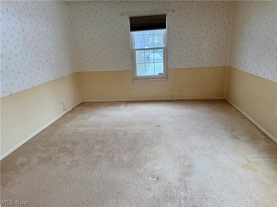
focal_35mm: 24
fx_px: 192
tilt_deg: -16.0
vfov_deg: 56.8
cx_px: 138
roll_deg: +3.7
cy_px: 104
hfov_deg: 71.6
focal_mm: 6.76
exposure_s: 1/239
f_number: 1.78
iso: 100
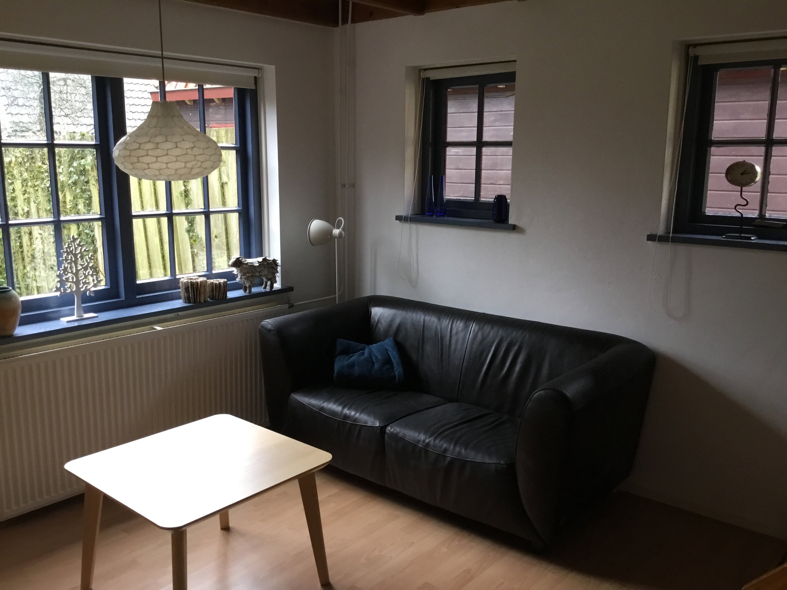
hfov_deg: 58.4
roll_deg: -0.7
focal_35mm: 31
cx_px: 394
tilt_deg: -10.6
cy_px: 295
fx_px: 705
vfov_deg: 45.4
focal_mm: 3.3
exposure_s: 1/33
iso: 125
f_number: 2.4
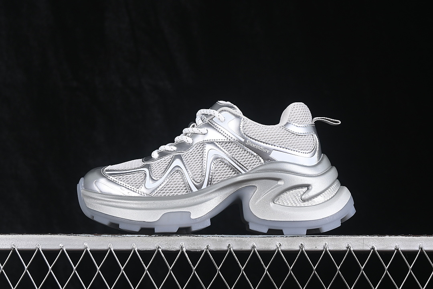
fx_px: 902
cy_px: 144
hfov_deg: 27.0
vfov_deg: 18.2
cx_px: 216
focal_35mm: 75
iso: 160
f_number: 7.1
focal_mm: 50
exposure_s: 1/80
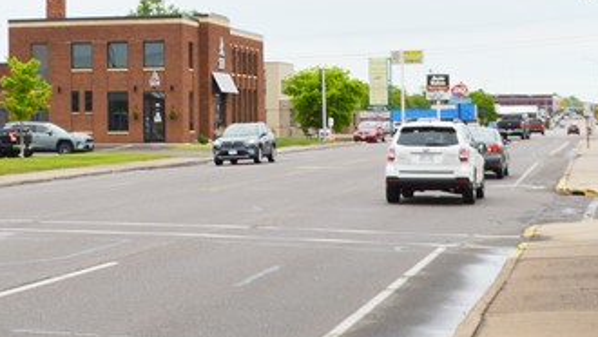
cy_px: 22
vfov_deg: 12.9
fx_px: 1475
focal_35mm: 93
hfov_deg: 22.8
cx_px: 197
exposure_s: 1/200
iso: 100
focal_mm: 18
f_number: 7.1
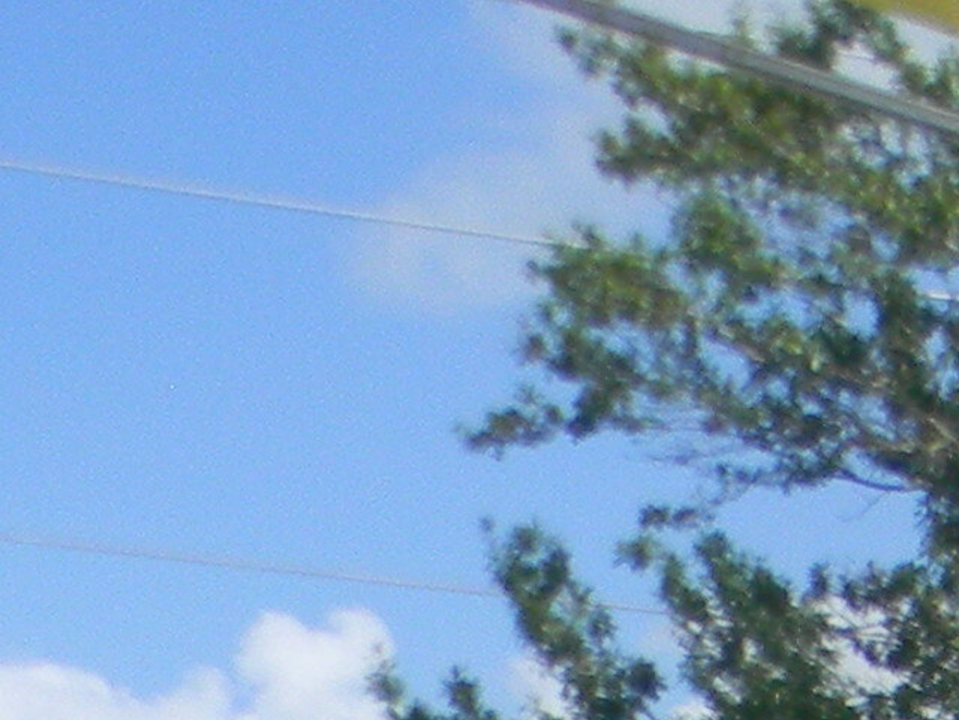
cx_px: 2757
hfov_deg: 9.3
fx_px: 4848
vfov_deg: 8.2
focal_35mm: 175
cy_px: 1238
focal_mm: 5
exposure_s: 1/267
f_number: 7
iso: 80
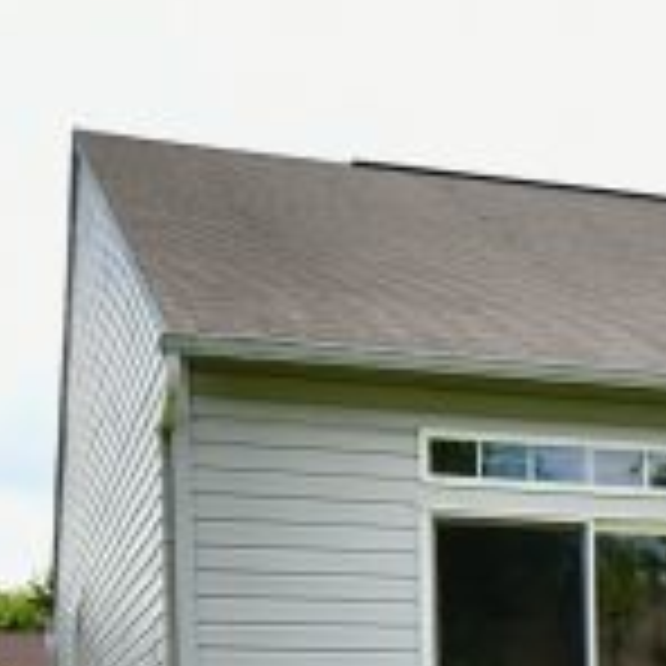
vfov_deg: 24.0
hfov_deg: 21.3
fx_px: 1502
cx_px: 986
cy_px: 657
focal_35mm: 69
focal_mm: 16
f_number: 10
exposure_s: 1/400
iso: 640
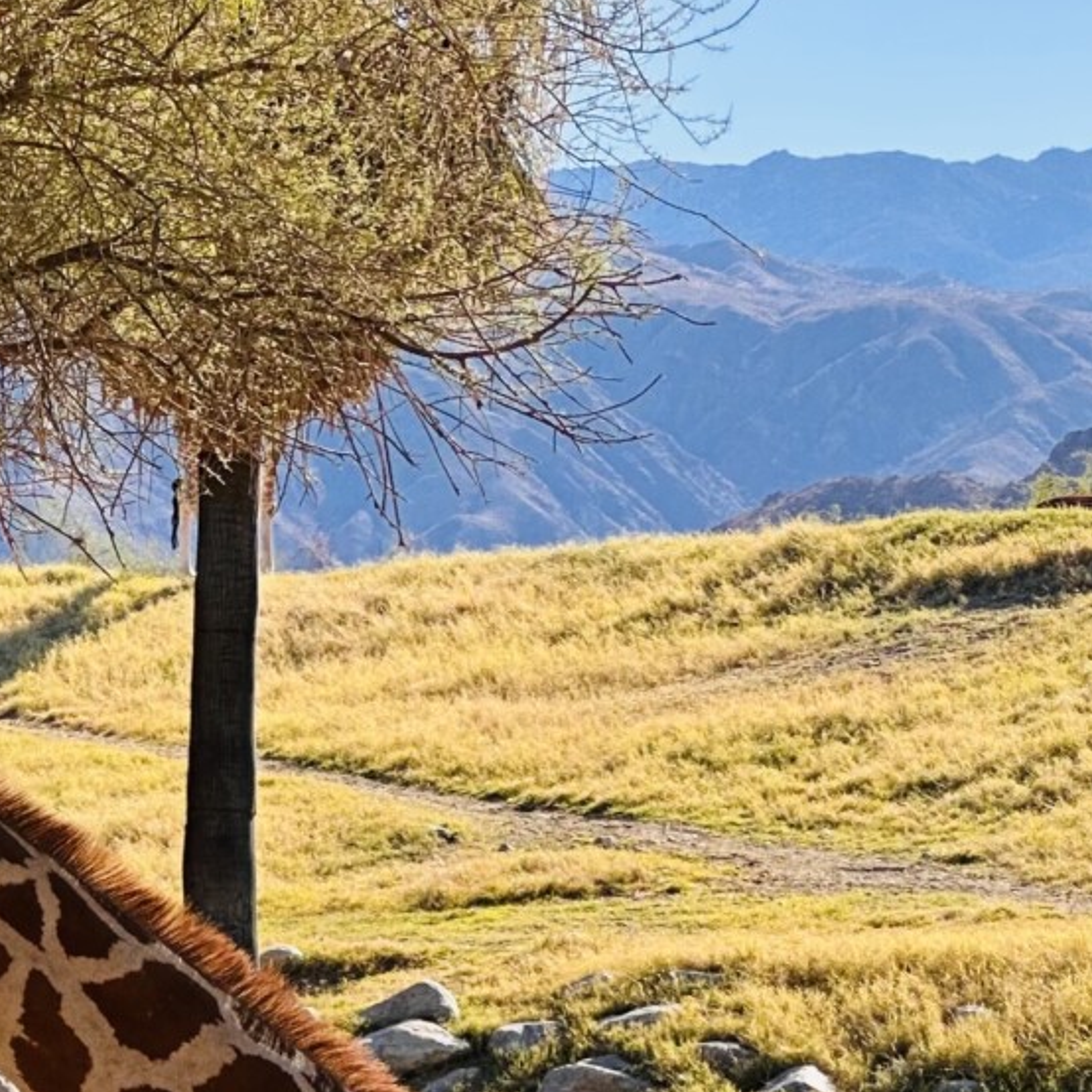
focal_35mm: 221
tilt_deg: -1.8
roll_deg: -2.5
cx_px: 524
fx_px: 7888
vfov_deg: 7.8
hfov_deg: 7.9
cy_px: 1352
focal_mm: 9
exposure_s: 1/365
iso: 32
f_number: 2.8
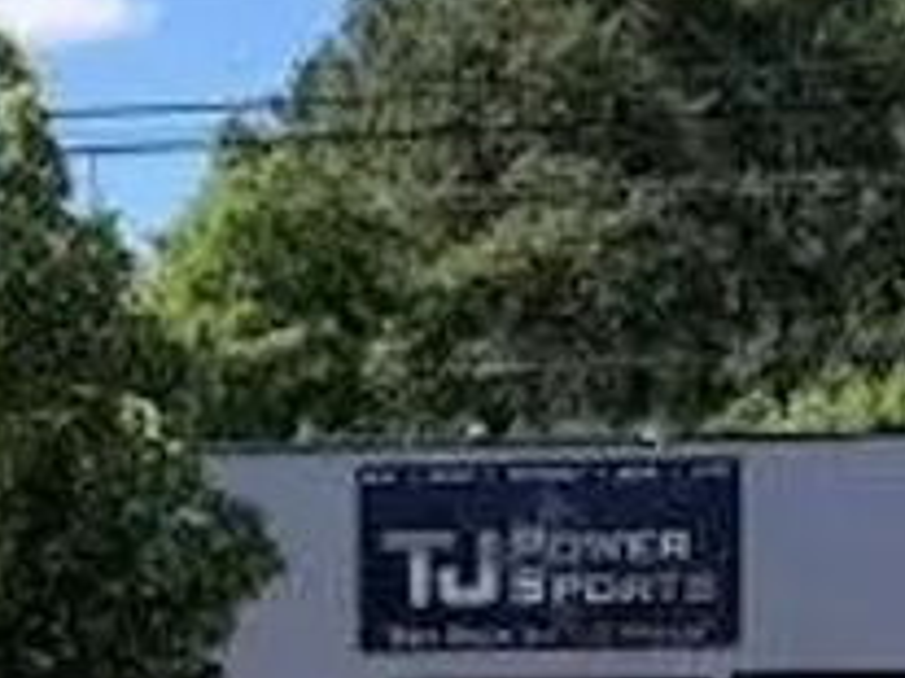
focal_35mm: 119
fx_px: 3109
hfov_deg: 16.4
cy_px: 879
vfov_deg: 12.1
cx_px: 171
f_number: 1.78
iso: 80
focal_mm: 6.76
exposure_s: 1/3145
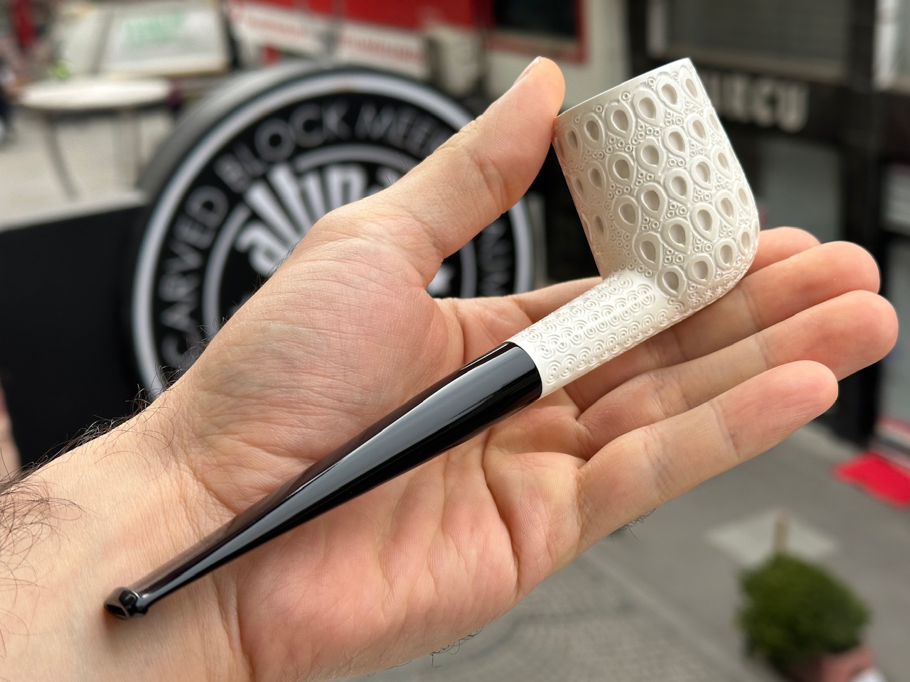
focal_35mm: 48
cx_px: 455
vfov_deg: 30.3
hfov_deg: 39.7
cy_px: 341
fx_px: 1262
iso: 64
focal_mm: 6.86
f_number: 1.78
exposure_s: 1/524
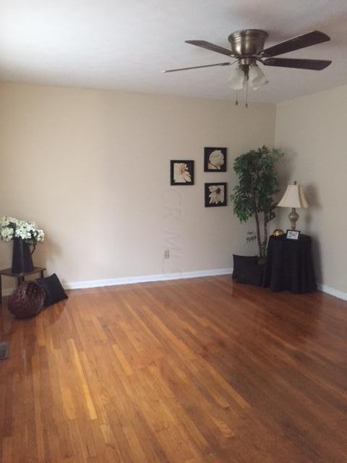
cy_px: 232
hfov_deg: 48.2
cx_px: 174
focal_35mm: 29
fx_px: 388
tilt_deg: -8.9
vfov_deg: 61.7
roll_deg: -0.2
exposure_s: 1/15
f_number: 2.2
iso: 320
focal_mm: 4.15
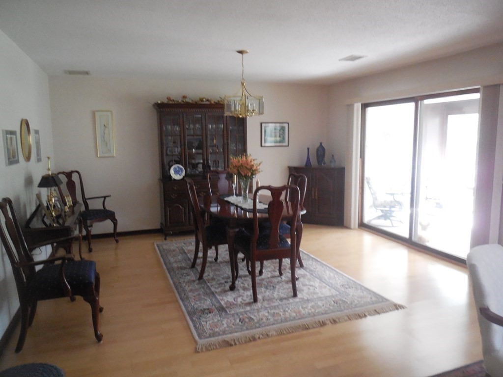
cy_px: 188
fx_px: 363
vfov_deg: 54.9
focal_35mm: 25
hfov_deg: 69.4
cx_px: 252
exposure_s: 1/30
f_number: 3.1
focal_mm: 4.5
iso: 800
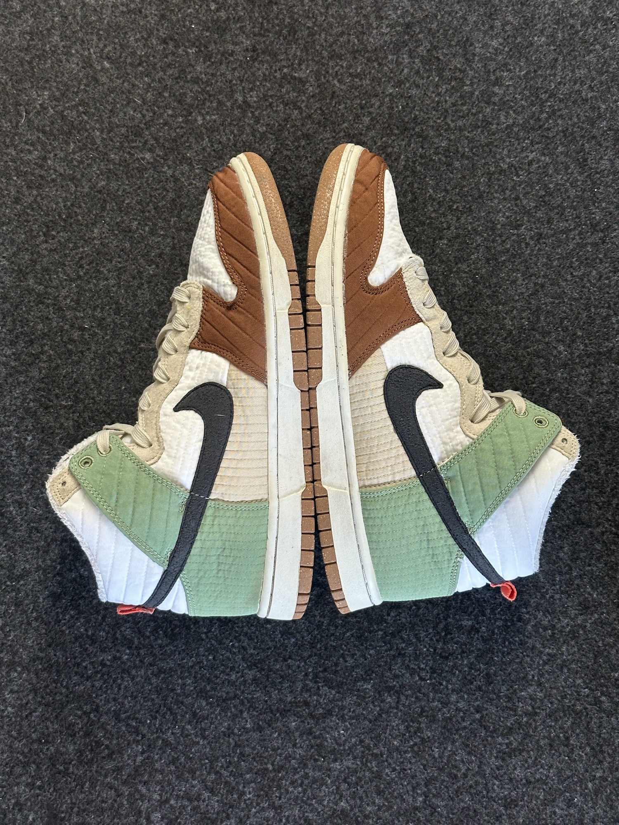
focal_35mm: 48
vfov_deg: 39.7
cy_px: 412
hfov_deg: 30.3
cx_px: 310
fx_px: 1144
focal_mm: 6.86
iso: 250
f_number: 1.78
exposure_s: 1/50
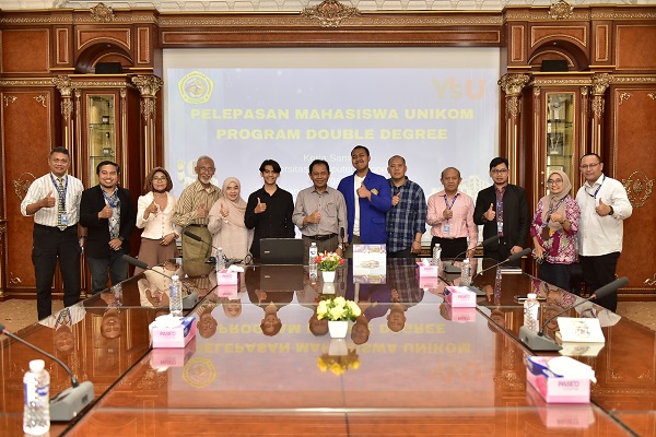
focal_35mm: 35
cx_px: 328
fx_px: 638
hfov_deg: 54.4
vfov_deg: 37.9
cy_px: 218
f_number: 4
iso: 1000
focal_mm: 35
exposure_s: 1/100
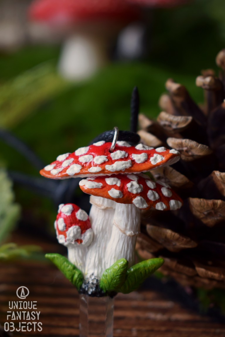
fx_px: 591
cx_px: 112
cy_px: 168
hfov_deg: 21.6
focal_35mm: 63
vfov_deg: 31.9
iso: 400
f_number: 5
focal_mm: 42
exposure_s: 1/100
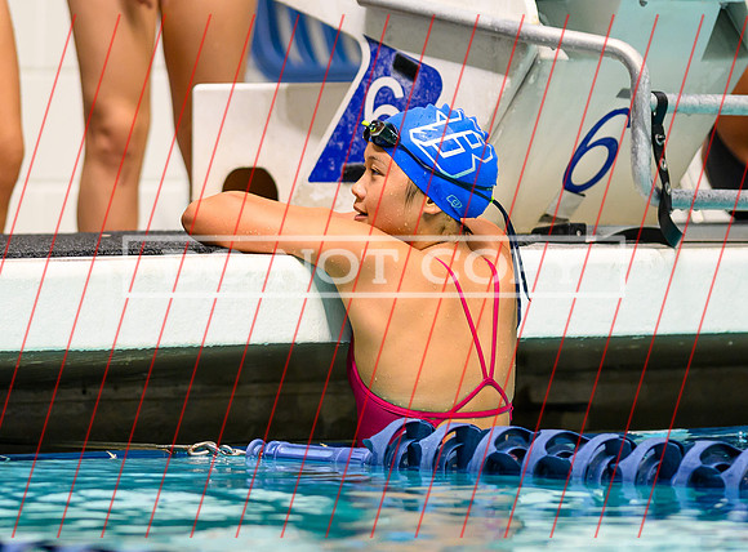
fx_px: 13527
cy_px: 224
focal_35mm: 630
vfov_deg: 2.3
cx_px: 299
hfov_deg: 3.2
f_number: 2.8
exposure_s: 1/500
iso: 2000
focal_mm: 300
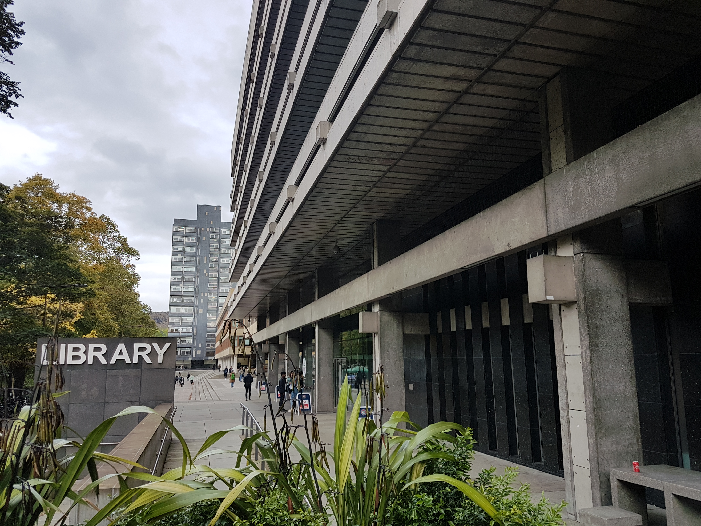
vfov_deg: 53.1
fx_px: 527
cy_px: 263
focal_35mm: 26
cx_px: 350
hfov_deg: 67.3
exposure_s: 1/582
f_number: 1.7
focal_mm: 4.2
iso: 40
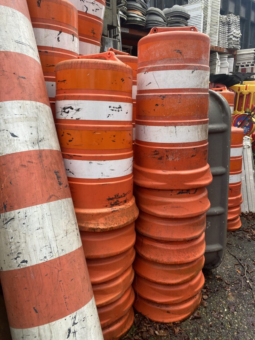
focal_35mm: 26
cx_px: 128
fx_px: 255
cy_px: 170
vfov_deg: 67.3
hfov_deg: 53.1
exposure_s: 1/122
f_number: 1.8
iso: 32
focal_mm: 4.25
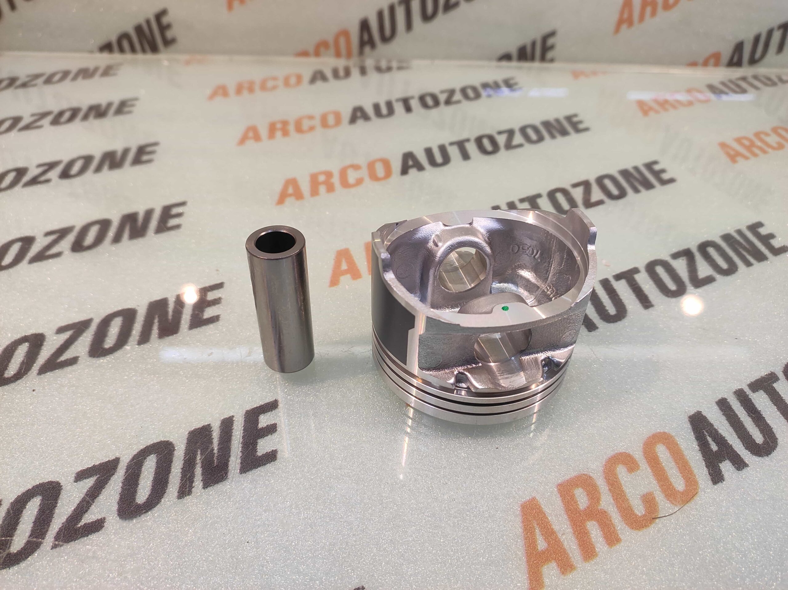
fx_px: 387
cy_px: 295
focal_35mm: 17
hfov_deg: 91.1
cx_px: 394
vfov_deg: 74.7
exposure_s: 1/50
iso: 276
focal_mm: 4.74
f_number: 1.79
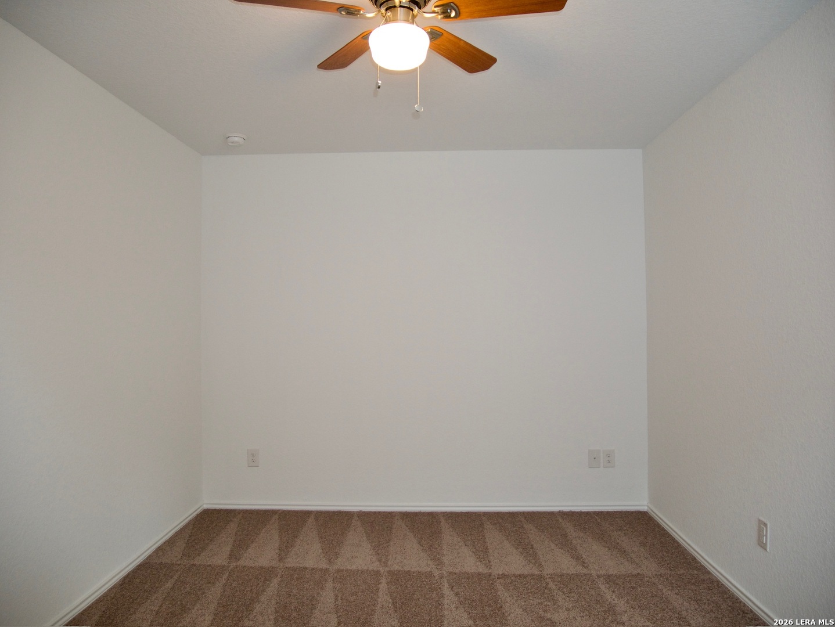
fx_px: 579
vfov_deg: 56.9
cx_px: 418
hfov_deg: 71.6
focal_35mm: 24
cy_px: 314
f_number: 3.5
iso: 400
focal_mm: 12
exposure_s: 1/60
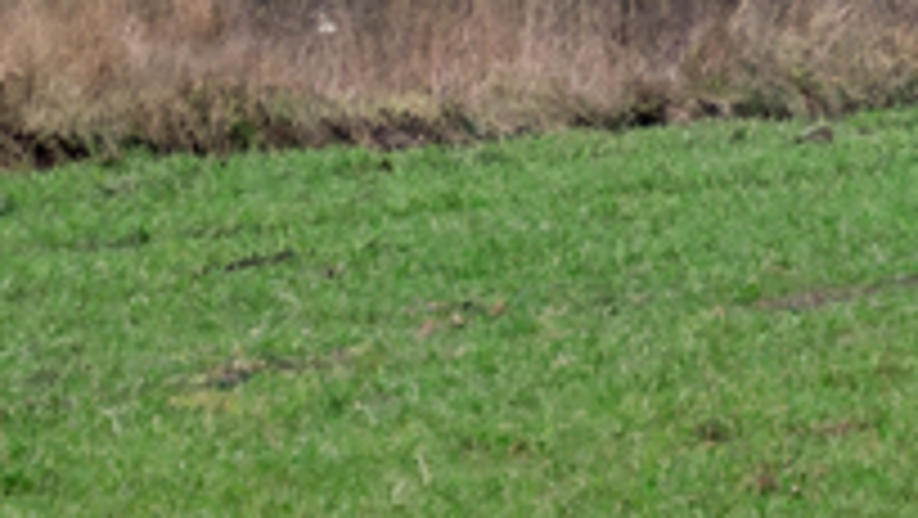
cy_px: -1160
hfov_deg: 2.3
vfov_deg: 1.3
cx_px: 2844
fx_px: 22482
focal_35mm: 923
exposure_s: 1/320
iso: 400
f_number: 6.3
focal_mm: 75
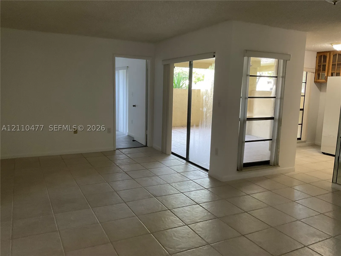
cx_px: 170
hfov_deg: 61.7
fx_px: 286
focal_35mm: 29
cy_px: 128
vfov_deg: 48.2
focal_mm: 3
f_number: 1.8
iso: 125
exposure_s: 1/60
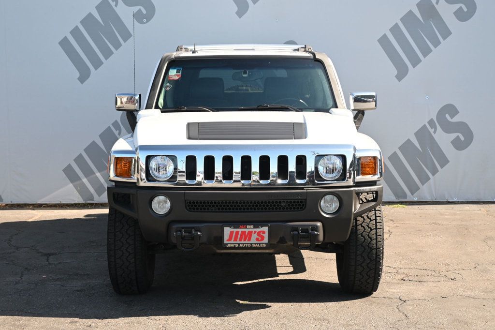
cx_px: 248
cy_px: 165
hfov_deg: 34.2
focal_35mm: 58
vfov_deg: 23.2
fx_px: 804
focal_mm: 39
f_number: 5.6
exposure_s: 1/250
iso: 250
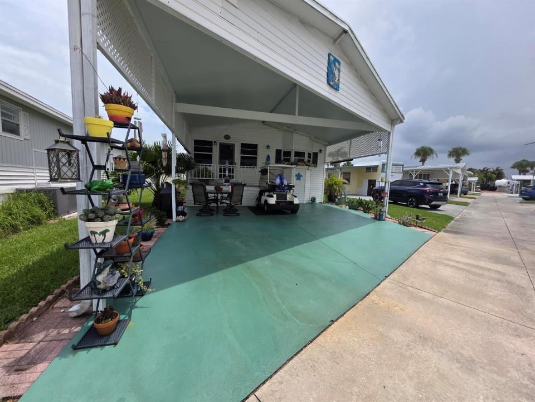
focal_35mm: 13
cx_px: 268
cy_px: 201
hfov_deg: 106.2
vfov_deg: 89.9
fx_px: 201
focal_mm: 2.2
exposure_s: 1/2234
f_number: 1.9
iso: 40
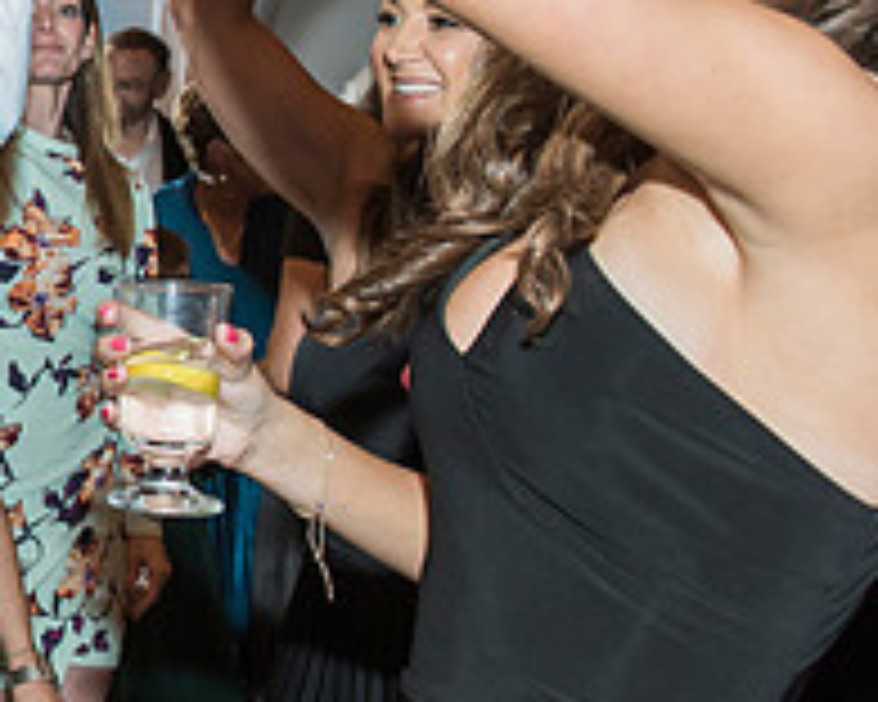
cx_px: -288
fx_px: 1741
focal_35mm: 67
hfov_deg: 24.4
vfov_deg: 22.6
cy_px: 182
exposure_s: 1/125
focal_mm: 24
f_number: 4
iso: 800
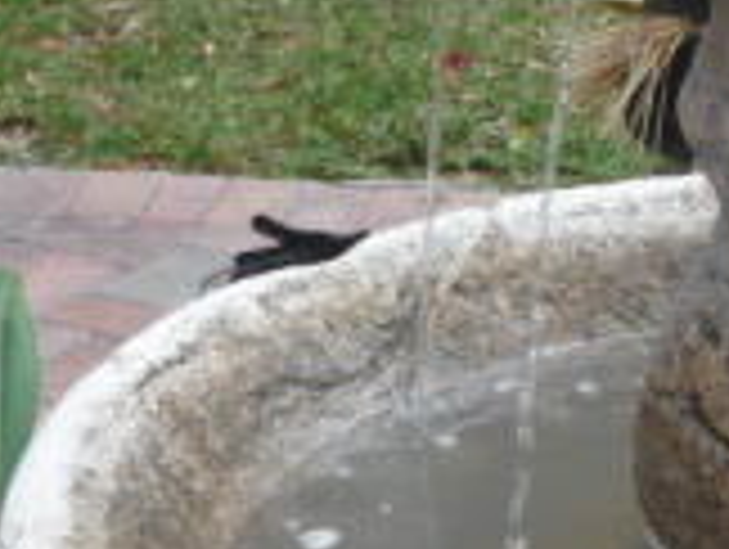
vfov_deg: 10.7
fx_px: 2911
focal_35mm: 138
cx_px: 860
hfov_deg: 13.9
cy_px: 68
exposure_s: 1/200
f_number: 3.3
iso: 100
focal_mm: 4.7
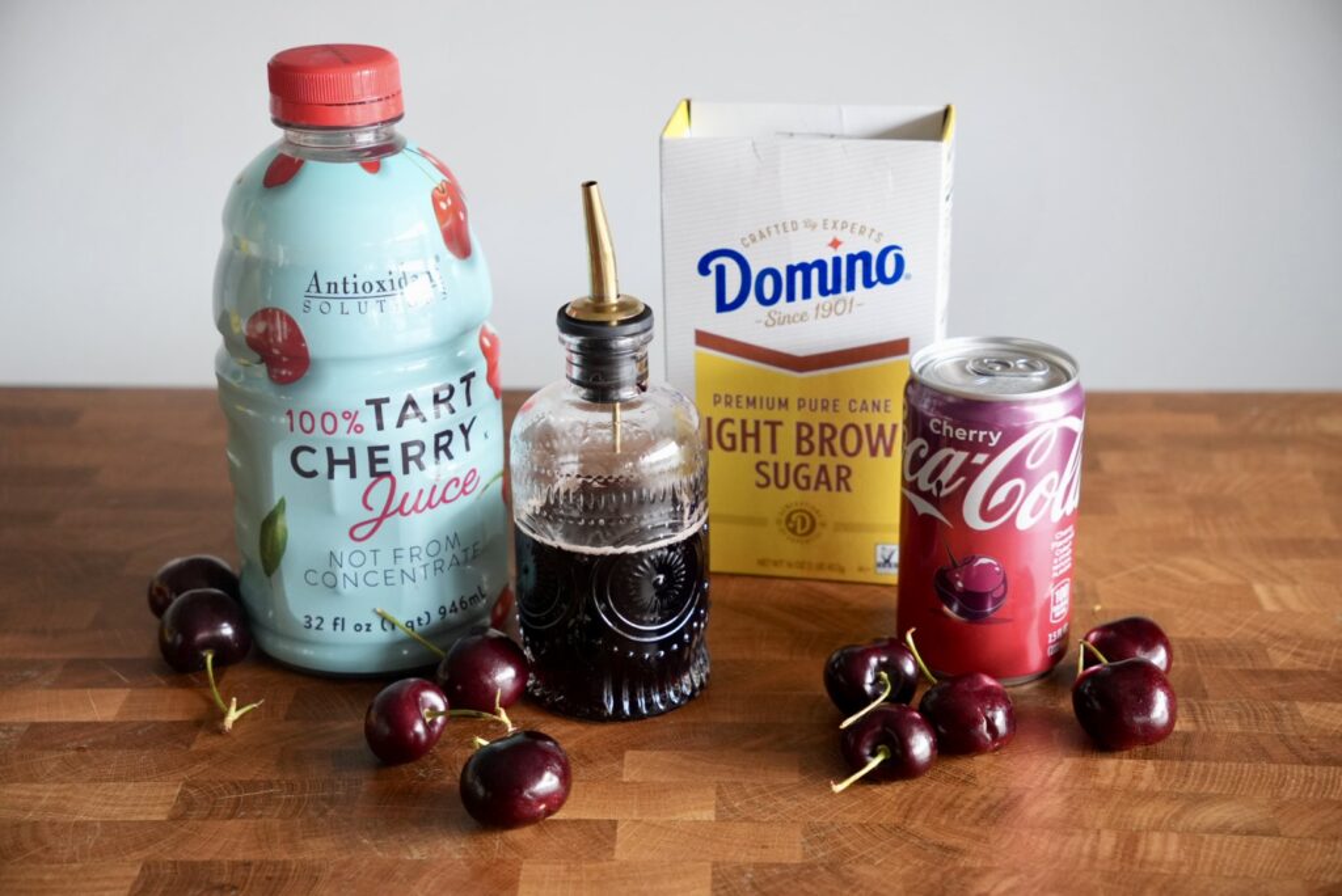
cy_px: 448
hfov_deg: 36.4
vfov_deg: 24.8
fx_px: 2042
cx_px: 671
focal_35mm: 55
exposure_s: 1/125
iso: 1600
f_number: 4
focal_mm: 36.5
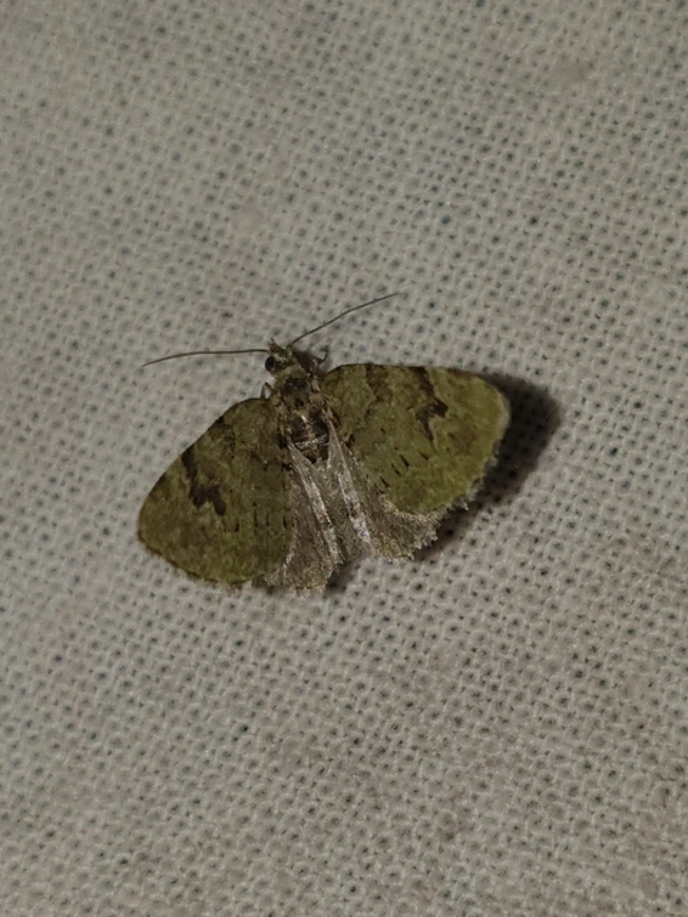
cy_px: 458
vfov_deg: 67.3
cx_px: 344
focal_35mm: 26
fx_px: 689
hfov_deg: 53.1
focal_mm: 4.3
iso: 50
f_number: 1.5
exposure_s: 1/6803
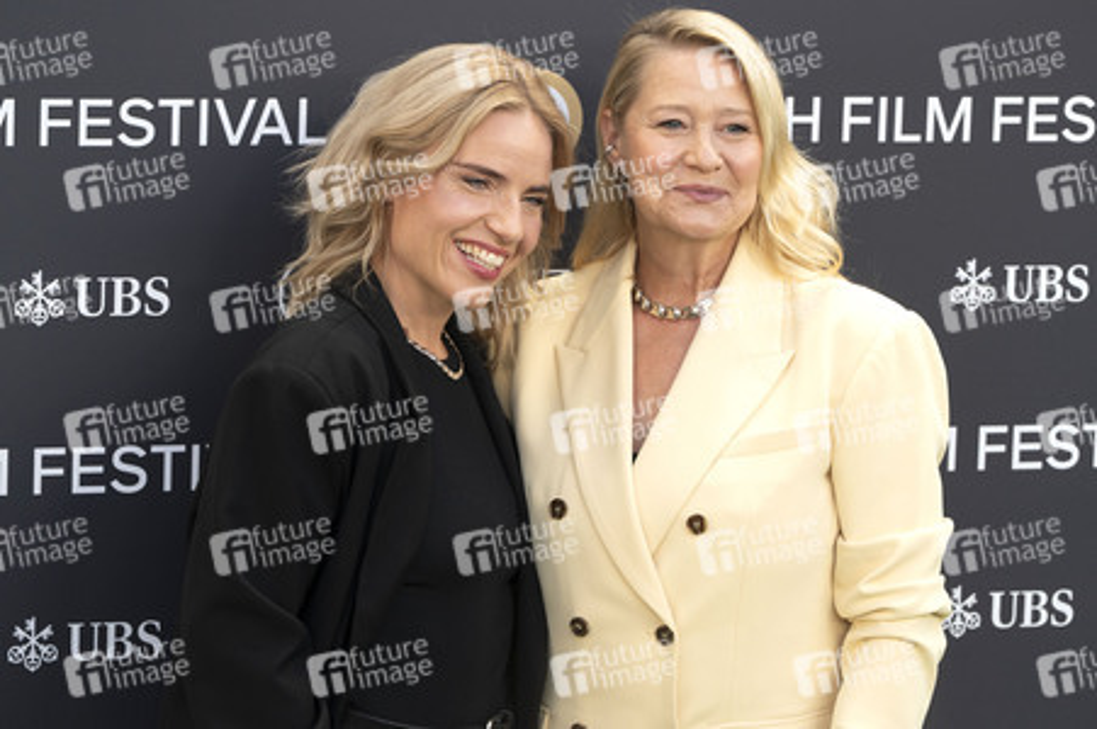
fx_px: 4738
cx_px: 548
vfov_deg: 8.8
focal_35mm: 156
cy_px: 335
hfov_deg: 13.2
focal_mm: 144
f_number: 5.6
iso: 400
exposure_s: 1/200
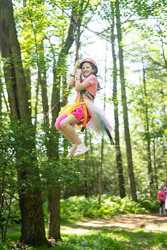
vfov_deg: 39.6
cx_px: 84
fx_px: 348
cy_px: 125
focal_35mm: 50
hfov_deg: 27.0
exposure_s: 1/250
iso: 100
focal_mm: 50
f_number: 1.8
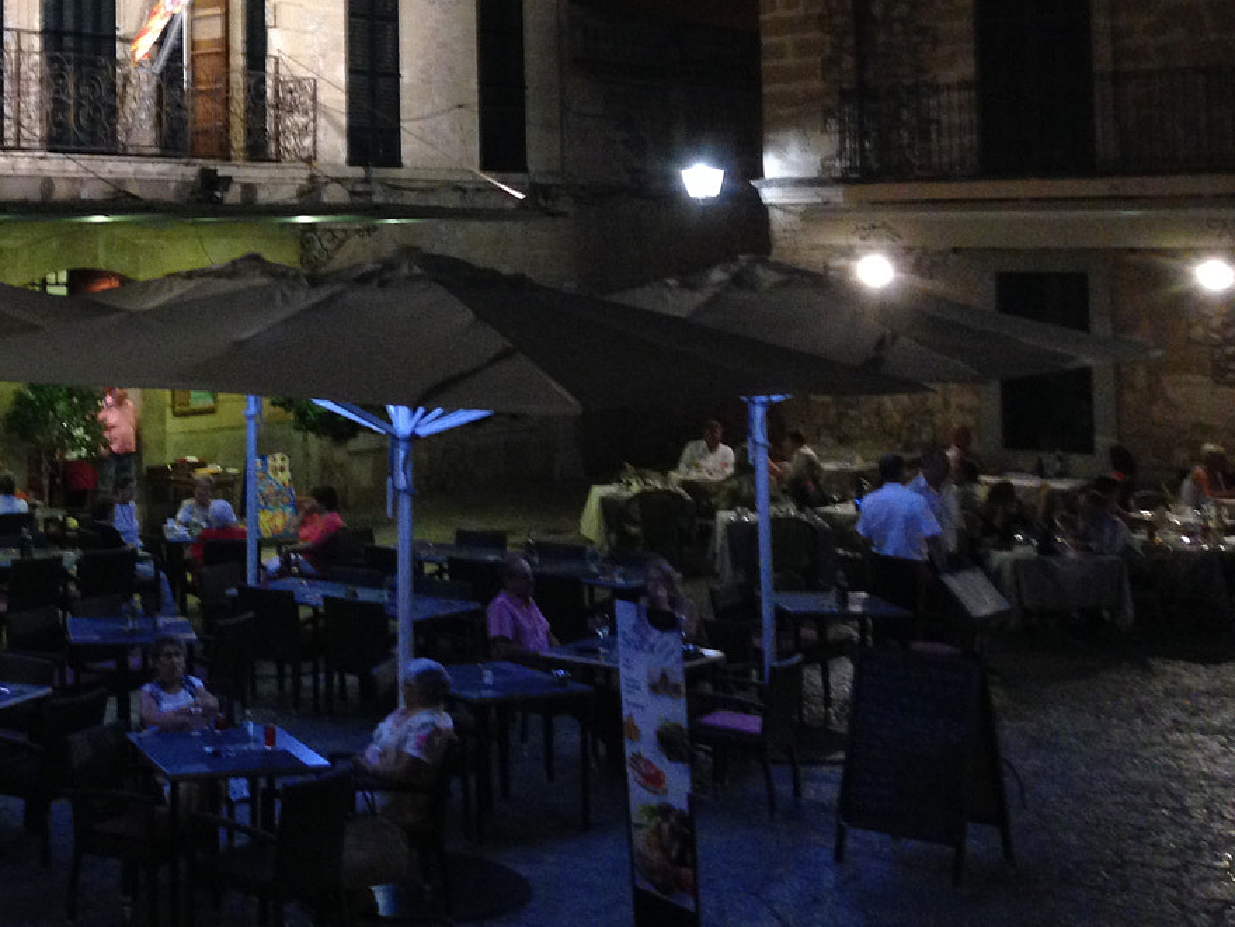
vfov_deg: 23.8
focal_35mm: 60
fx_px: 2141
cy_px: 107
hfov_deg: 30.7
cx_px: 115
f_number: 2.4
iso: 320
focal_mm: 4.12
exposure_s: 1/20
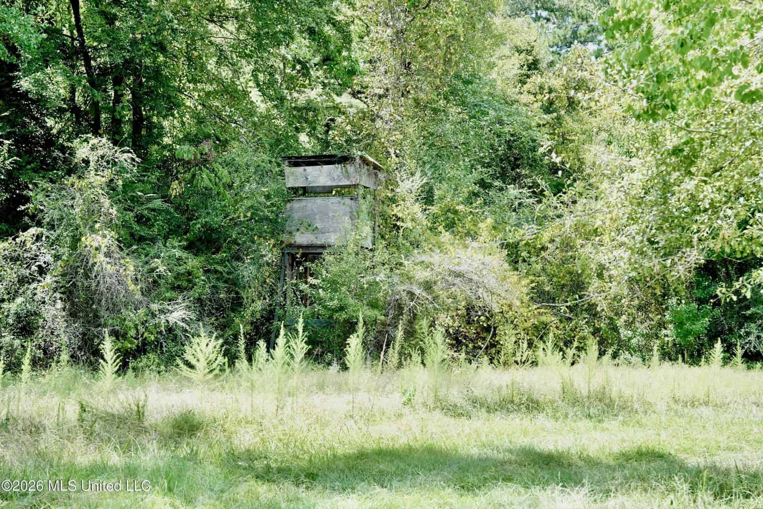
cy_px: 254
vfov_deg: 19.5
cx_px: 382
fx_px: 1483
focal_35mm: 70
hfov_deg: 28.8
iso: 160
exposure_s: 1/40
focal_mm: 70
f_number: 8
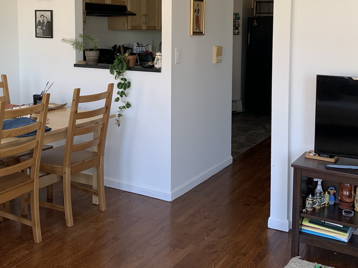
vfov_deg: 32.3
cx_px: 193
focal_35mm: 44
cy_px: 68
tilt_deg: -3.0
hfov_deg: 42.9
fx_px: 455
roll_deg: -1.5
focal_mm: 4.25
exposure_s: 1/121
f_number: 1.8
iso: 80
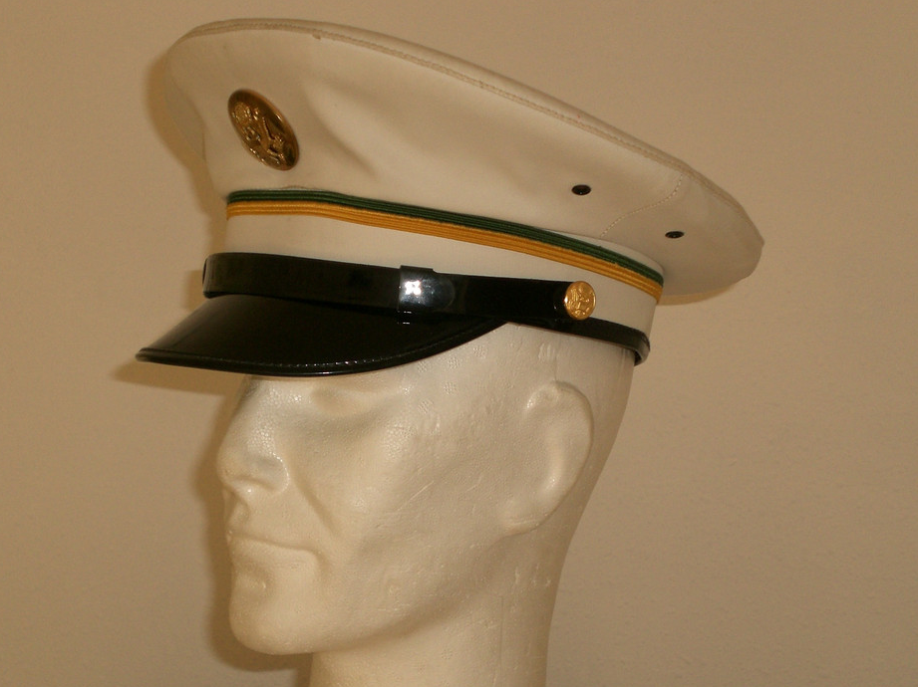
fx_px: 1935
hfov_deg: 26.7
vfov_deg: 20.1
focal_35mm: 73
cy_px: 396
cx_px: 455
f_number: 4
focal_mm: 10.4
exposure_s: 1/80
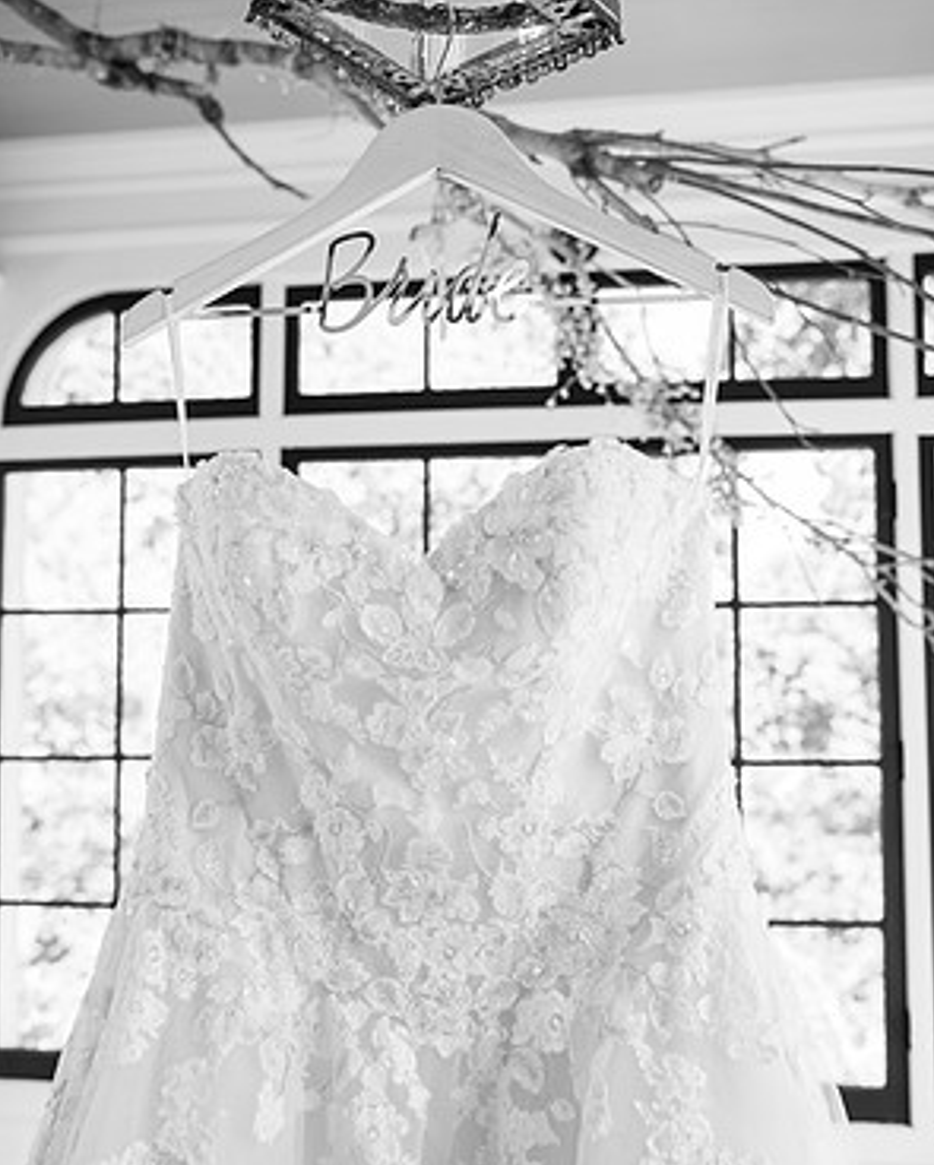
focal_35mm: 39
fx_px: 1346
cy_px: 668
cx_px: 472
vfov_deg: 46.7
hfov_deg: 38.3
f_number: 4
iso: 500
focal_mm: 34
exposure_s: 1/320
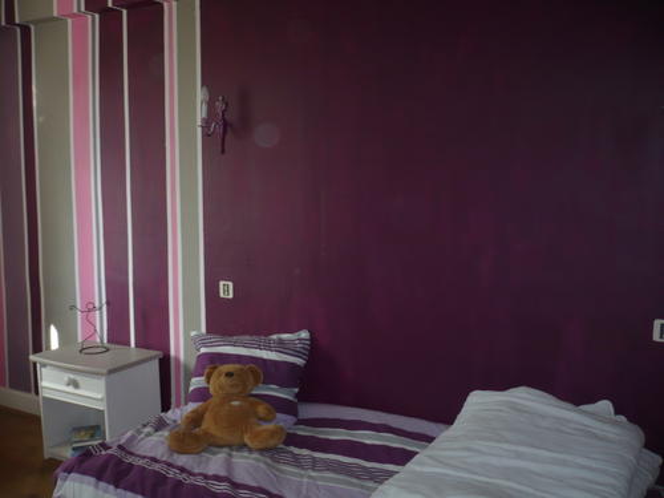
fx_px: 671
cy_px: 249
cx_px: 332
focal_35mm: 35
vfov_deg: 40.7
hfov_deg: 52.6
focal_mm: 5.8
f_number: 2.8
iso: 100
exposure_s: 1/30
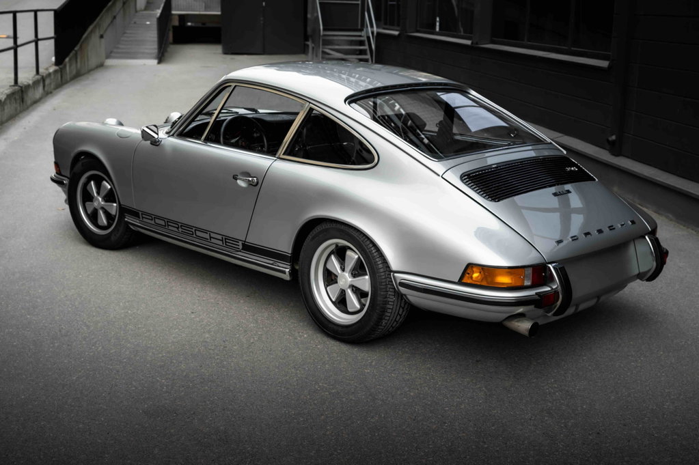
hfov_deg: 42.8
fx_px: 893
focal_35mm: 46
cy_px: 232
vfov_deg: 29.2
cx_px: 350
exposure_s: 1/200
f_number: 6.3
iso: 500
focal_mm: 46
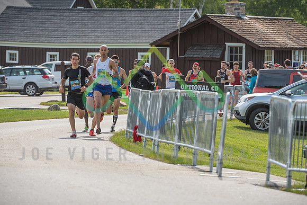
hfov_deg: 7.5
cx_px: 122
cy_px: 118
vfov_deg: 5.0
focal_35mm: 274
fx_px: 2335
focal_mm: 200
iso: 200
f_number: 5.6
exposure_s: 1/1250
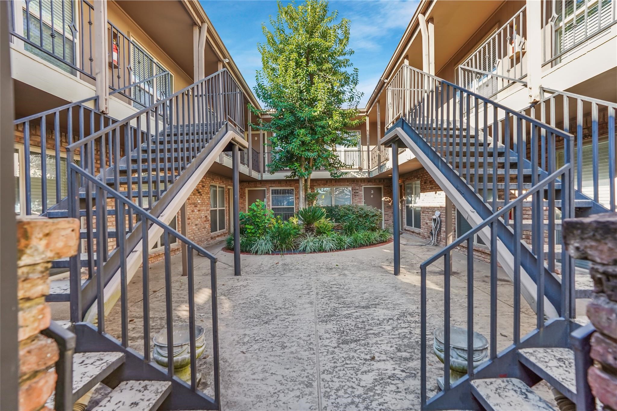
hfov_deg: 96.7
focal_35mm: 16
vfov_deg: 73.7
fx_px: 274
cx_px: 308
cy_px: 206
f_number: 5.6
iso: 250
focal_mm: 16
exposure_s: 1/125
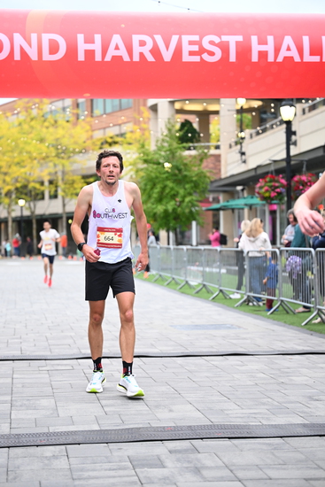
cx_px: 162
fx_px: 961
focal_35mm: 71
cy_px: 244
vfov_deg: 28.4
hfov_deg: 19.2
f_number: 2.8
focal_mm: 71
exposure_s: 1/1000
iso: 1600
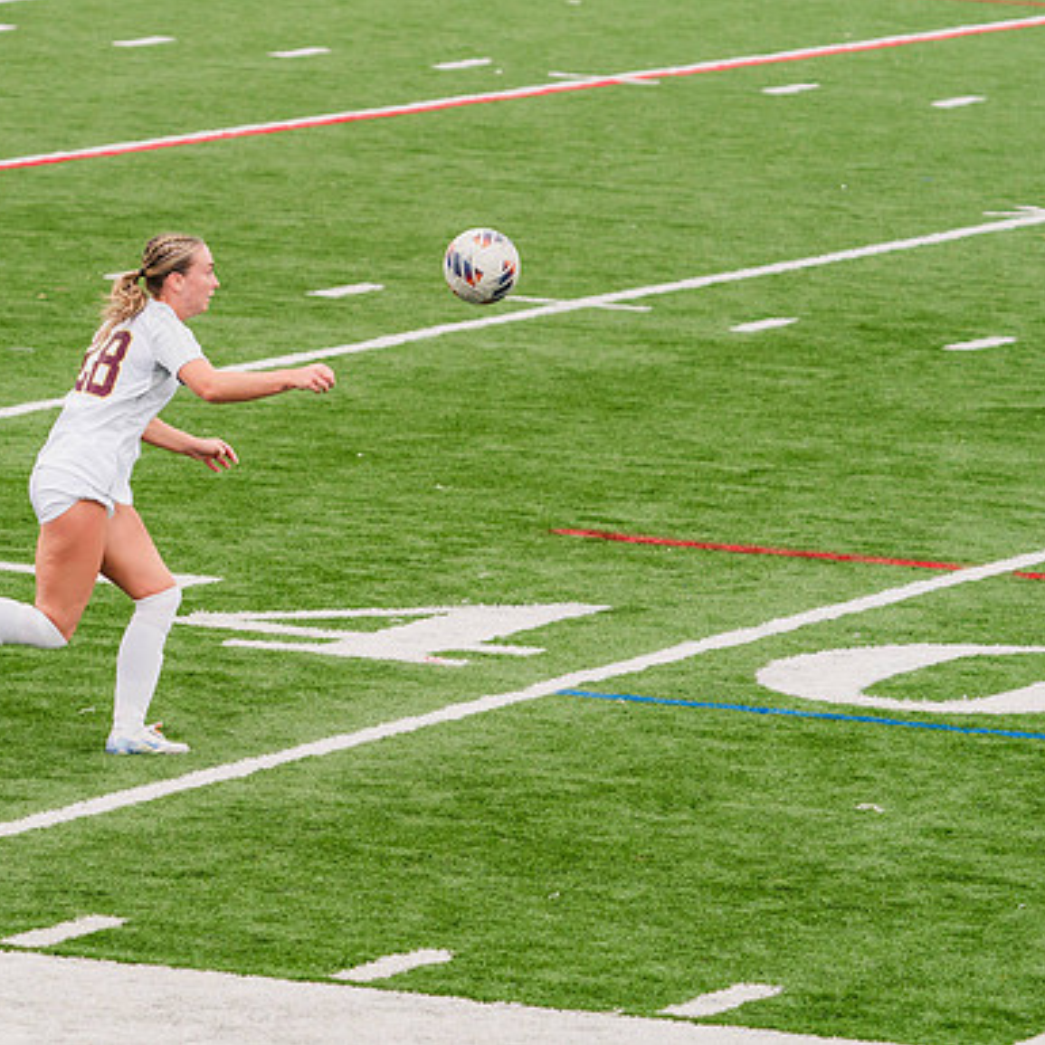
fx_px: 11373
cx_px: 220
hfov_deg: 5.3
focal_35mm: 333
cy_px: 519
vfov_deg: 5.3
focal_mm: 200
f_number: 5.6
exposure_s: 1/1600
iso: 640
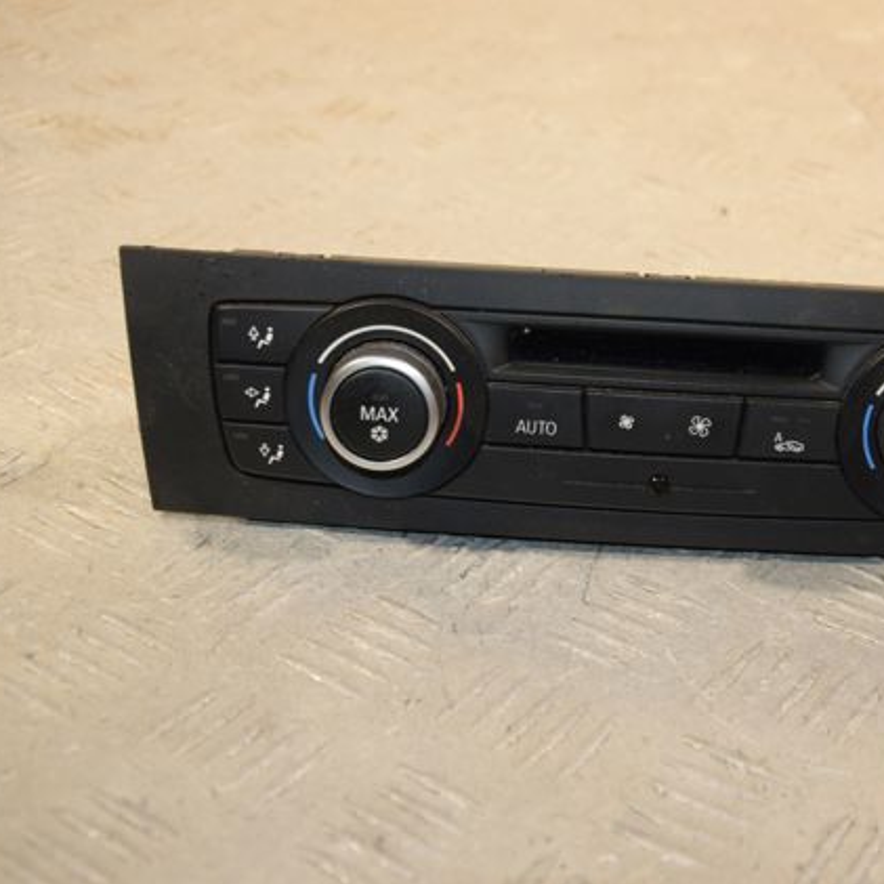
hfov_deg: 27.5
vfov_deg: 27.7
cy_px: 441
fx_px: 1791
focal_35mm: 62
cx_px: 609
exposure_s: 1/200
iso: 800
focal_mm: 32
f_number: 5
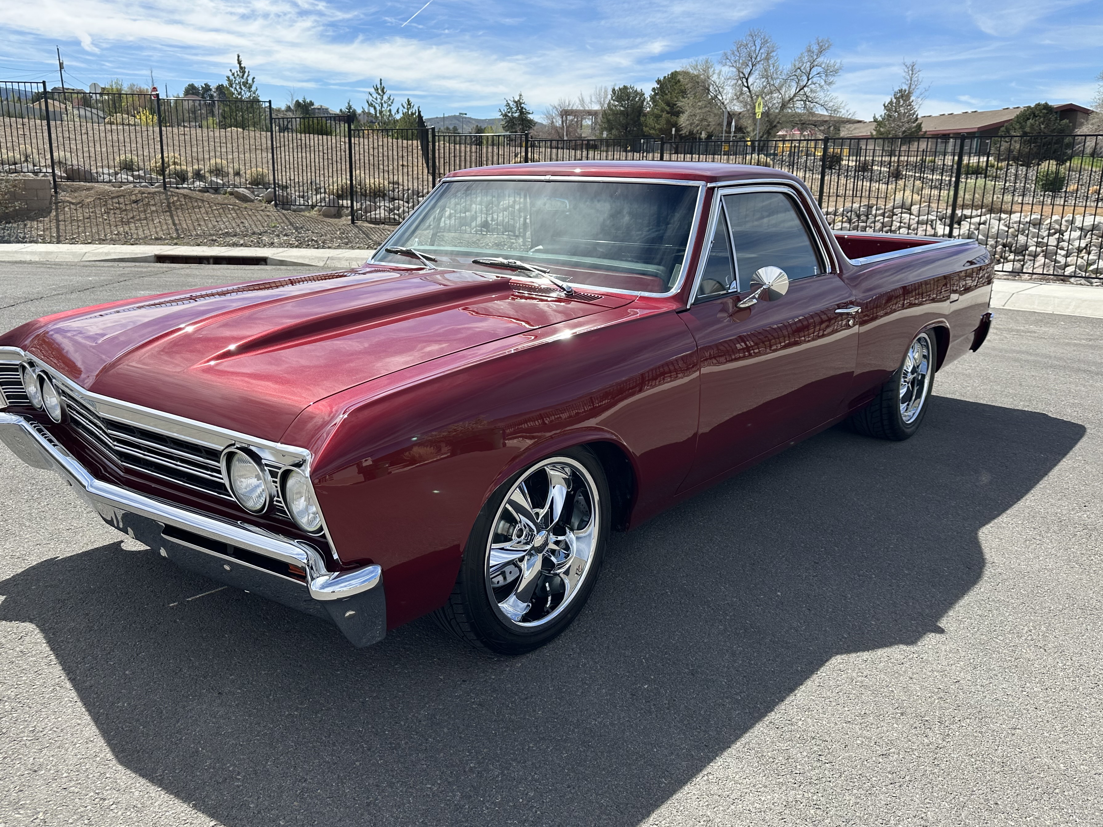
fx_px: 860
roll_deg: -1.8
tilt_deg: -12.7
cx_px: 487
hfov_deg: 65.1
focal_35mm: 27
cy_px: 376
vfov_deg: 51.3
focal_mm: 6.86
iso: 80
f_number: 1.78
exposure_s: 1/3861
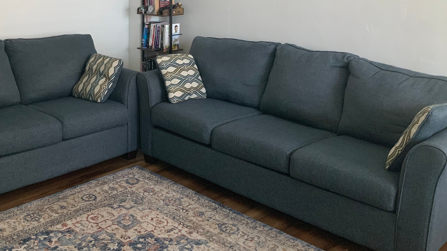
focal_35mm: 43
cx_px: 148
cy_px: 39
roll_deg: -0.3
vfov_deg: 27.0
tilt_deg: -6.8
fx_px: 510
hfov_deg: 46.6
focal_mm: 3
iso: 125
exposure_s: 1/60
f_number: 1.8
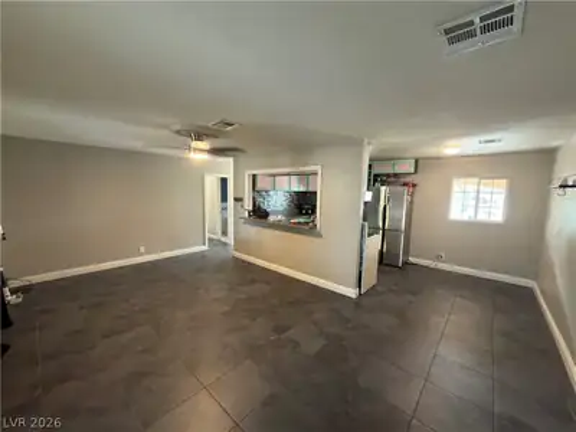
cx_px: 288
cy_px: 216
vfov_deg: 85.7
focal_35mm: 14
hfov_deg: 102.1
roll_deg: -0.8
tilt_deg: -6.1
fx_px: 233
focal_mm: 2.22
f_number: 2.2
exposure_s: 1/24
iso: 250
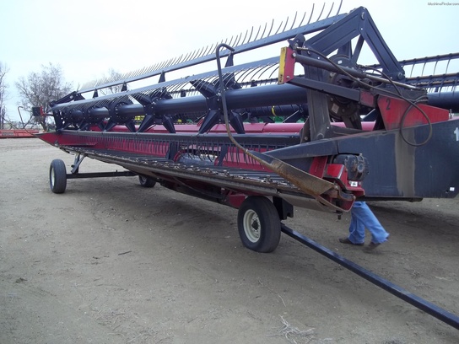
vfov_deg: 44.2
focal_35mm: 32
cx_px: 230
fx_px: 424
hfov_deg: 56.8
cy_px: 172
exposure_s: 1/100
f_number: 2.9
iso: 64
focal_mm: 5.7
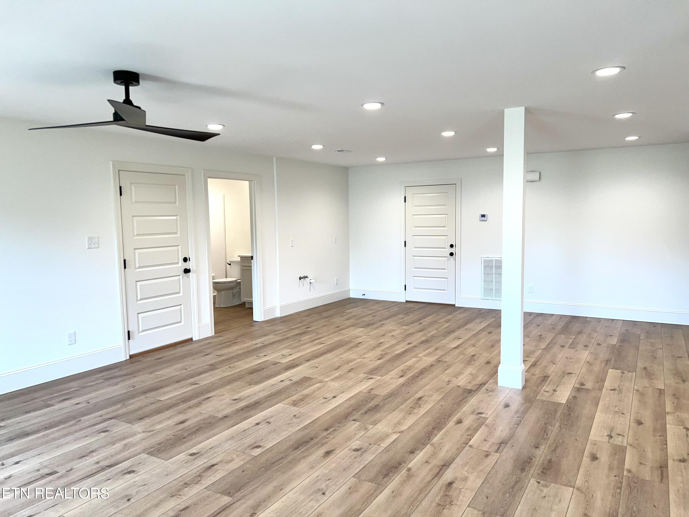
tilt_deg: -4.8
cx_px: 344
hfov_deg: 67.3
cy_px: 258
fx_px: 518
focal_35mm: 26
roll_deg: +1.3
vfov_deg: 53.1
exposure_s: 1/120
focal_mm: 5.7
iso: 50
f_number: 1.5
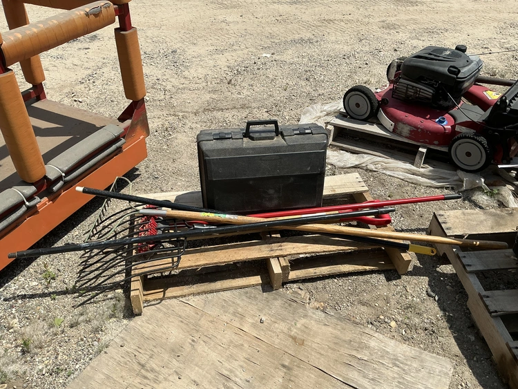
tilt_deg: -38.3
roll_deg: -2.8
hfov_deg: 63.4
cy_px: 194
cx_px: 259
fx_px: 419
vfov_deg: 49.8
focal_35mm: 28
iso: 25
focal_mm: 3
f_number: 1.8
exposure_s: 1/2427
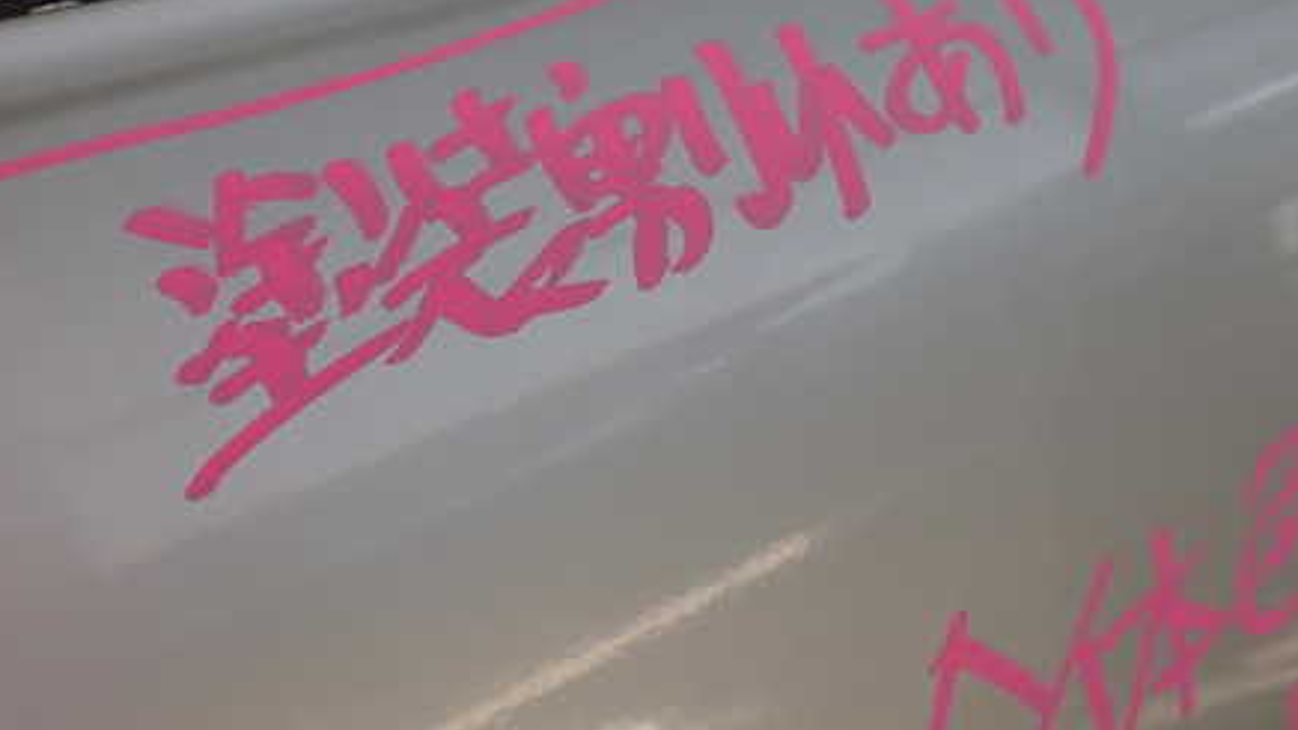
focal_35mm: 45
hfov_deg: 45.1
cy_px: 256
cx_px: 816
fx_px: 1548
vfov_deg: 26.4
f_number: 2.3
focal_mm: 5.4
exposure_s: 1/200
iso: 100
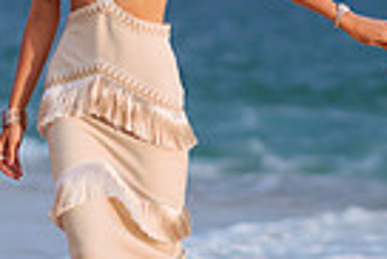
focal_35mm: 251
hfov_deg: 8.1
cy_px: 84
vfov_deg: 5.5
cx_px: 430
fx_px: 2701
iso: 250
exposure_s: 1/6400
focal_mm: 58
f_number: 1.4
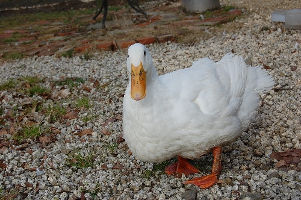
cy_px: 100
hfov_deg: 29.3
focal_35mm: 69
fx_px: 576
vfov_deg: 19.7
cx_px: 150
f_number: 9
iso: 200
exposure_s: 1/320
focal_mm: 46
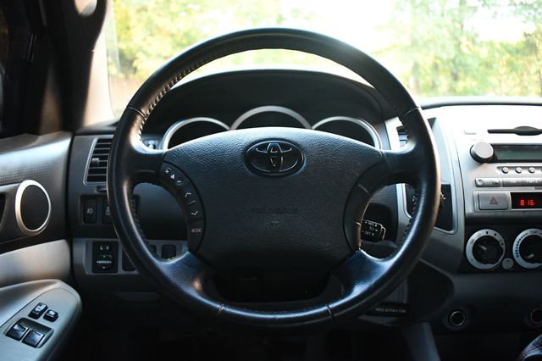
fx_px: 497
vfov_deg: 39.9
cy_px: 180
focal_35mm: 33
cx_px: 271
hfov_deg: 57.2
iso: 3200
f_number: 3.8
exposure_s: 1/60
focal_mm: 22
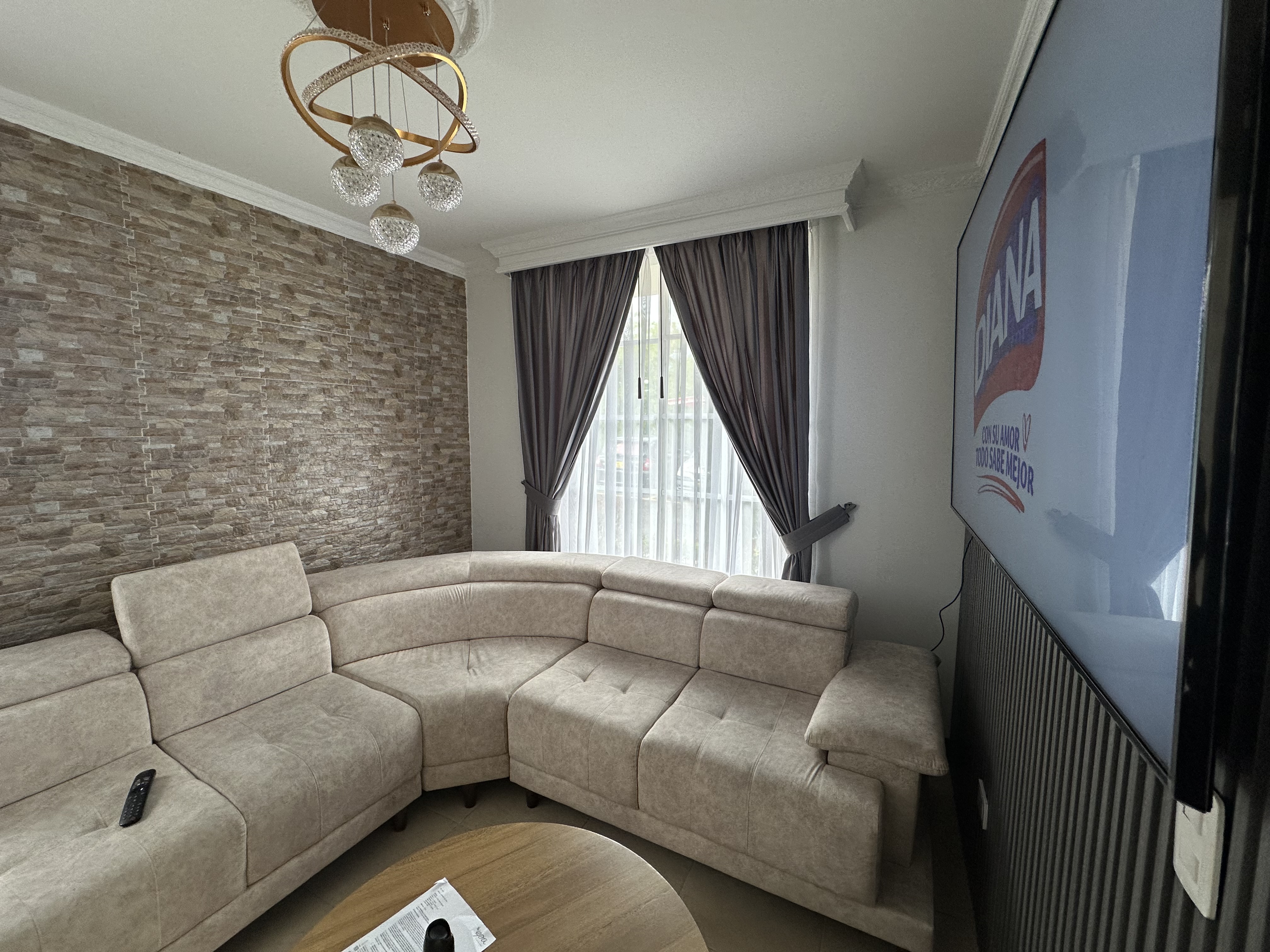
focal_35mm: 14
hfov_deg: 102.1
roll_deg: -0.5
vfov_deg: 85.7
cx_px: 635
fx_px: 514
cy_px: 476
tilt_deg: -5.7
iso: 100
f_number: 2.2
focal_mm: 2.22
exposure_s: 1/120
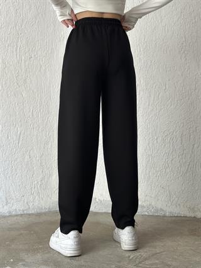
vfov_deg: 39.6
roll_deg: -0.3
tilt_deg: -1.7
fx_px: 371
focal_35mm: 48
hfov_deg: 30.3
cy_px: 134
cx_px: 100
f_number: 1.78
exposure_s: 1/60
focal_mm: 6.86
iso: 250
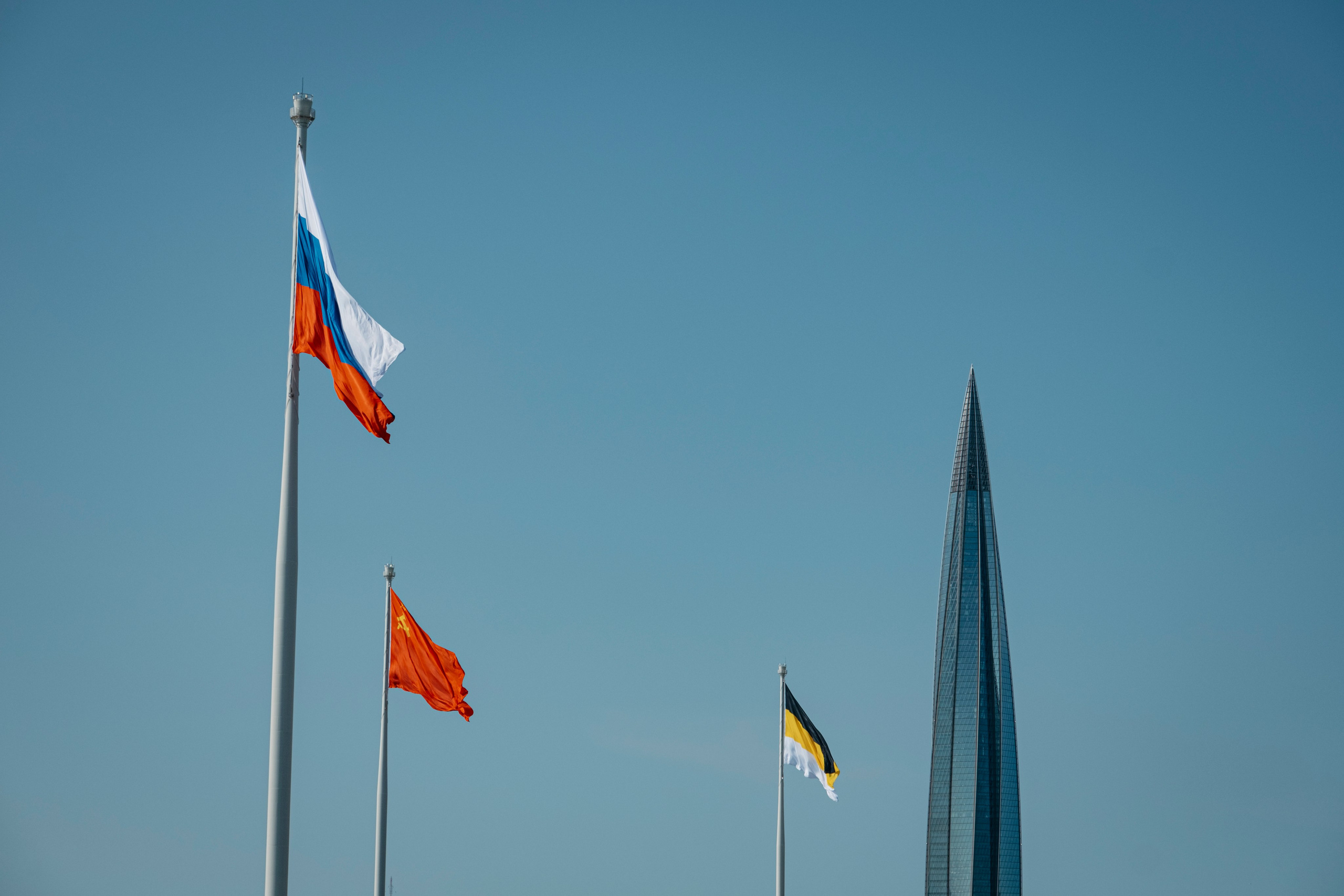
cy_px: 448
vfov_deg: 16.5
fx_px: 3099
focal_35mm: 83
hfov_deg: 24.5
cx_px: 672
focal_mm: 55
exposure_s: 1/1500
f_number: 7.1
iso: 320
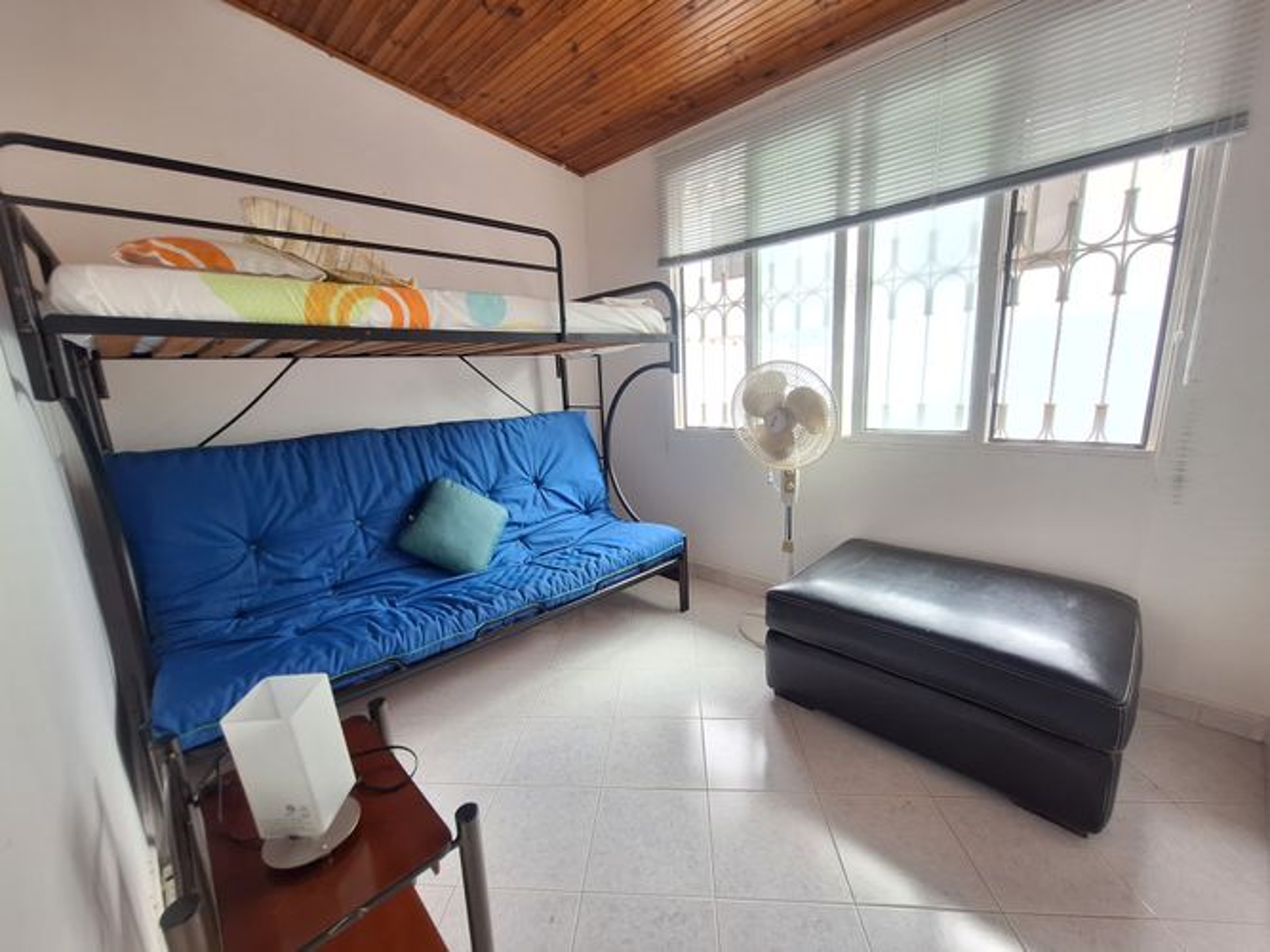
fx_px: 477
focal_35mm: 13
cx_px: 635
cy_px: 476
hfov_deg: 106.2
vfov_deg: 89.9
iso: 64
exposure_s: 1/40
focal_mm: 1.74
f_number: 2.2
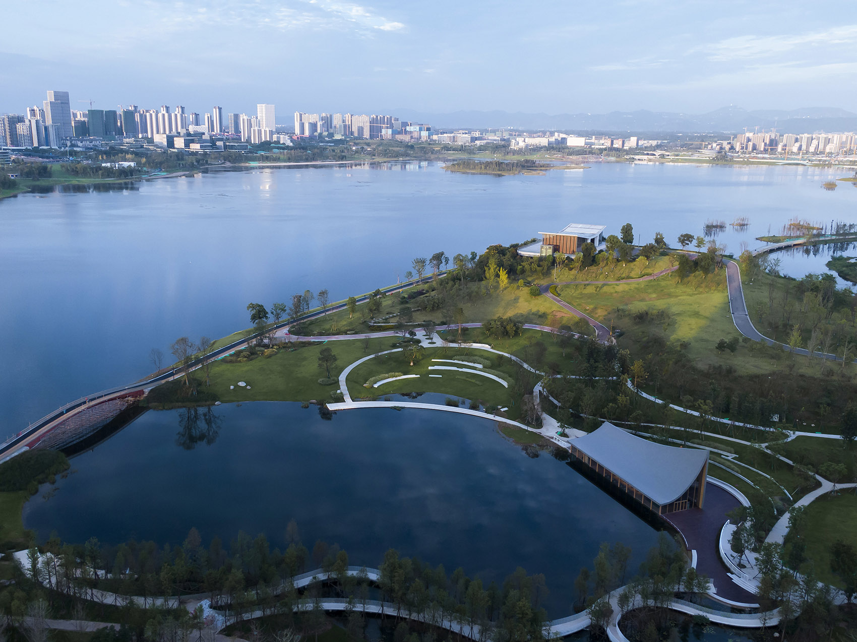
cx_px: 428
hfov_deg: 55.4
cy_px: 321
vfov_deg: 42.9
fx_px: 817
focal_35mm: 33
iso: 110
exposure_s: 1/200
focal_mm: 5.57
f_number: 3.2
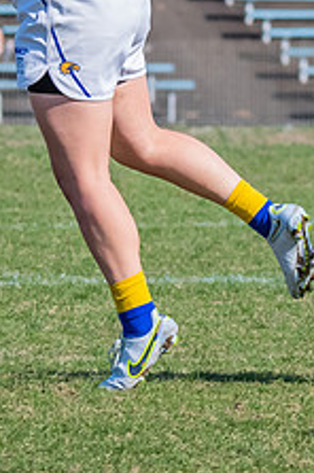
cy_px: -50
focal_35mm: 1149
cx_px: 71
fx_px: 15078
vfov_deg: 1.8
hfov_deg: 1.2
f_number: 10
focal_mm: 210
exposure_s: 1/1600
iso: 800
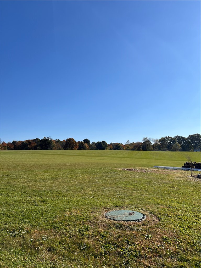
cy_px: 134
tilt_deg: +4.8
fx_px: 201
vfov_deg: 67.3
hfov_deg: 53.1
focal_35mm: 26
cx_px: 100
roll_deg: +0.0
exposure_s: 1/6993
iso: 50
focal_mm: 5.7
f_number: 1.5
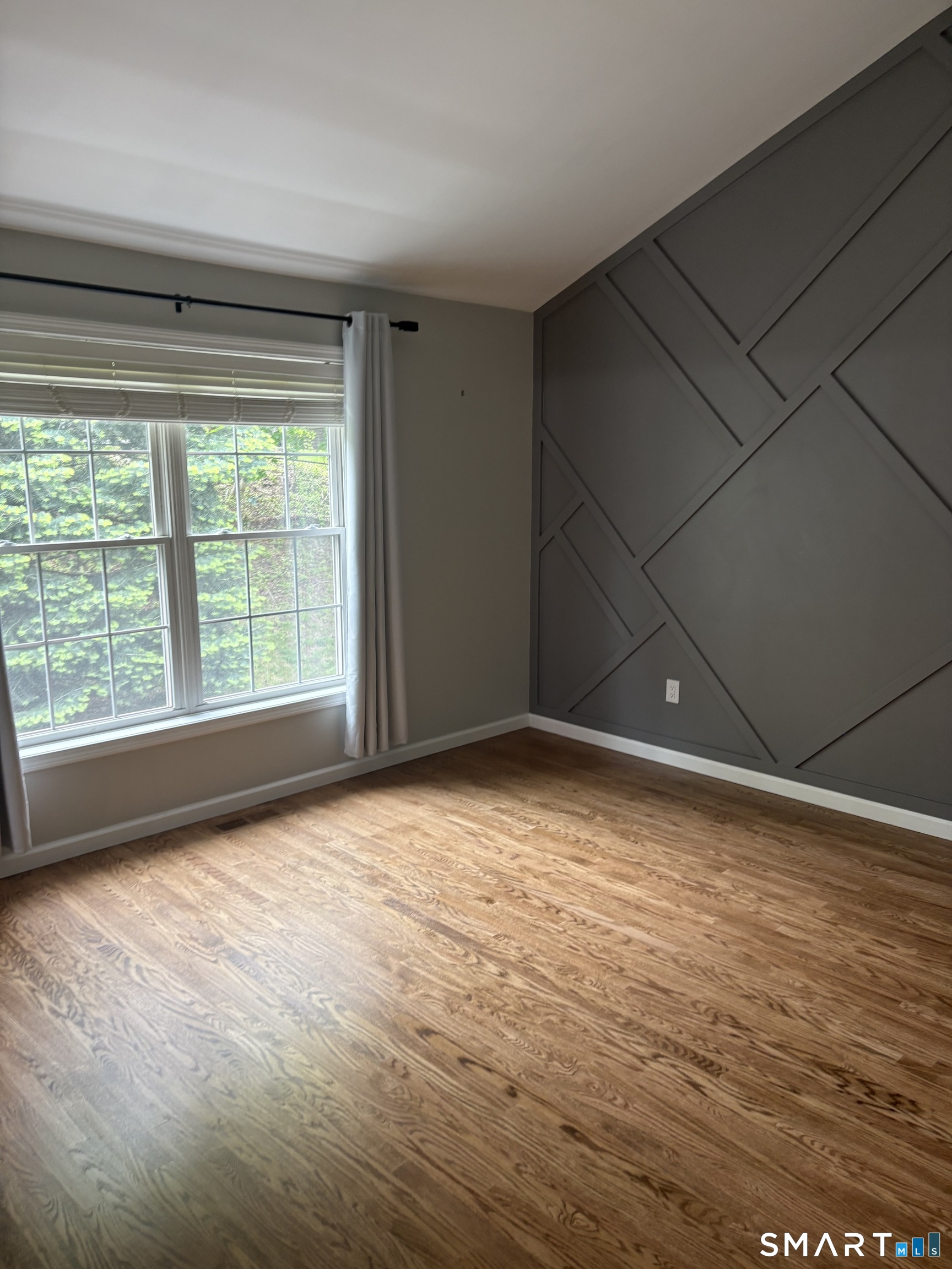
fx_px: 953
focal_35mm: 26
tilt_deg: -10.0
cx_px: 476
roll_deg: +0.2
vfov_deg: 67.3
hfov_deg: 53.1
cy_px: 634
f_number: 1.6
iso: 80
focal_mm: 5.96
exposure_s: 1/60
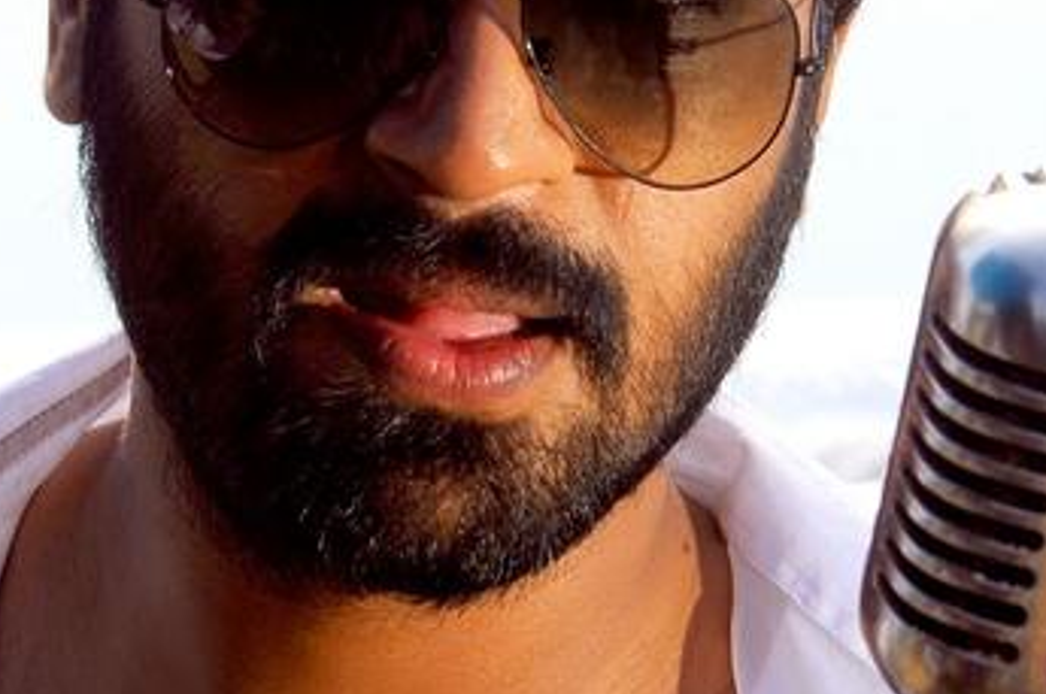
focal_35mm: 188
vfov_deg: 7.3
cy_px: 106
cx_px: 734
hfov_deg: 10.9
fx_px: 5455
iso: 100
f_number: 11
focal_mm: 48
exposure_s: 1/250
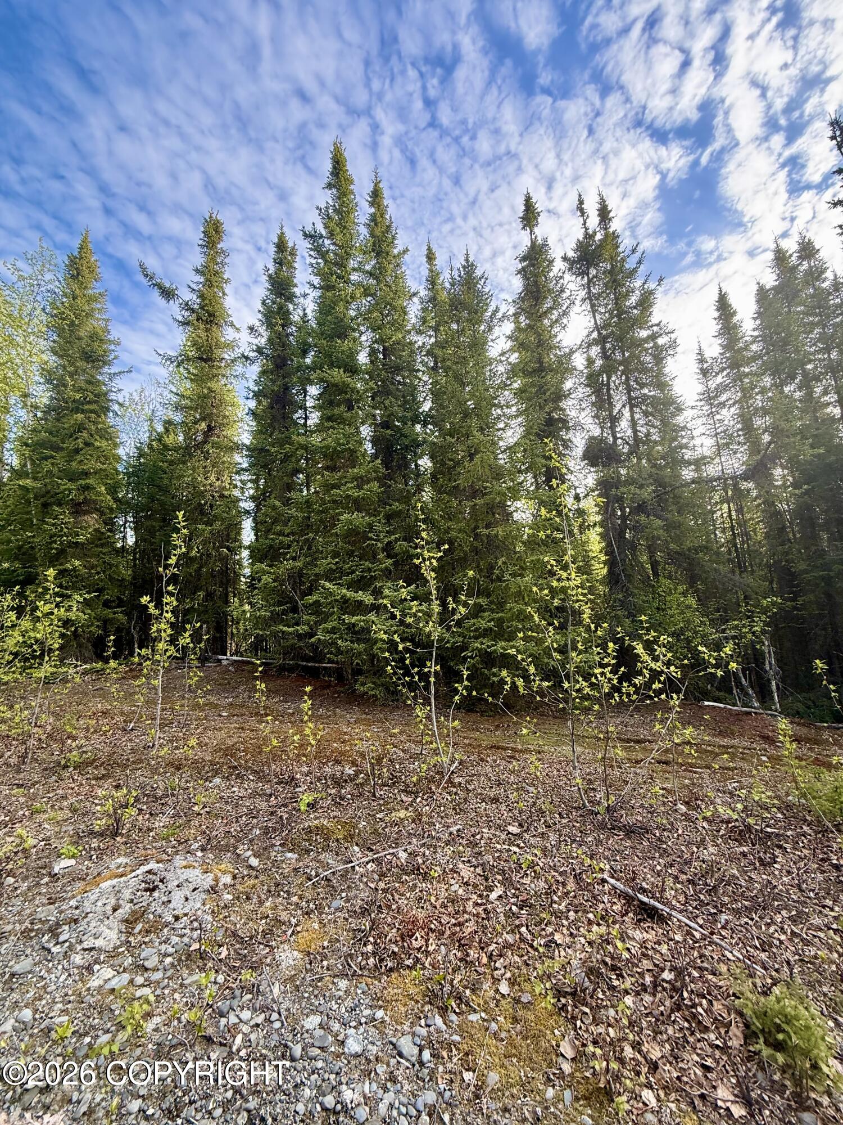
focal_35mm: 14
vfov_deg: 102.1
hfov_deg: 85.7
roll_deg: +1.6
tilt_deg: +10.6
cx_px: 422
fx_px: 455
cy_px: 562
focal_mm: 2.22
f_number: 2.2
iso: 64
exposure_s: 1/156
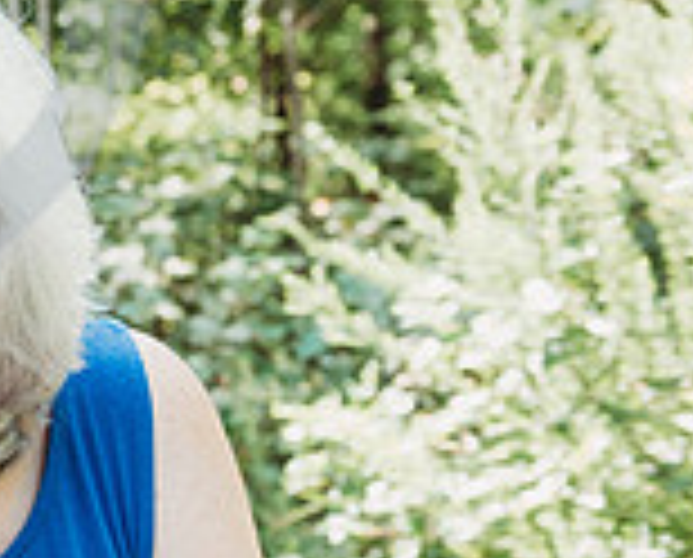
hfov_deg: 12.9
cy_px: 389
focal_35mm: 134
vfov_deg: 11.5
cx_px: -567
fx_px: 2755
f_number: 5
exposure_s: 1/100
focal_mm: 38
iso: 200
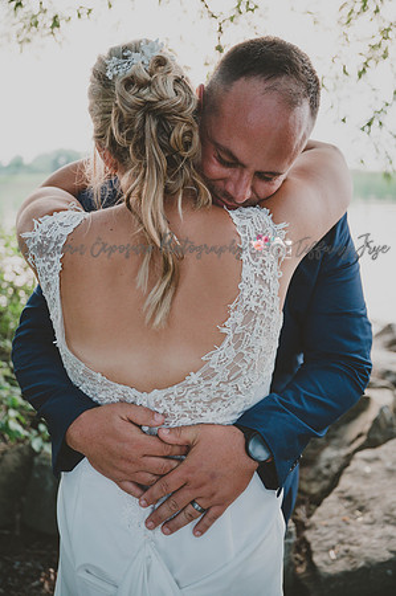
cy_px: 298
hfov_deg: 41.6
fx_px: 521
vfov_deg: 59.5
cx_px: 198
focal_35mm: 32
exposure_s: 1/125
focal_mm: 31.5
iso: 1400
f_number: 2.8
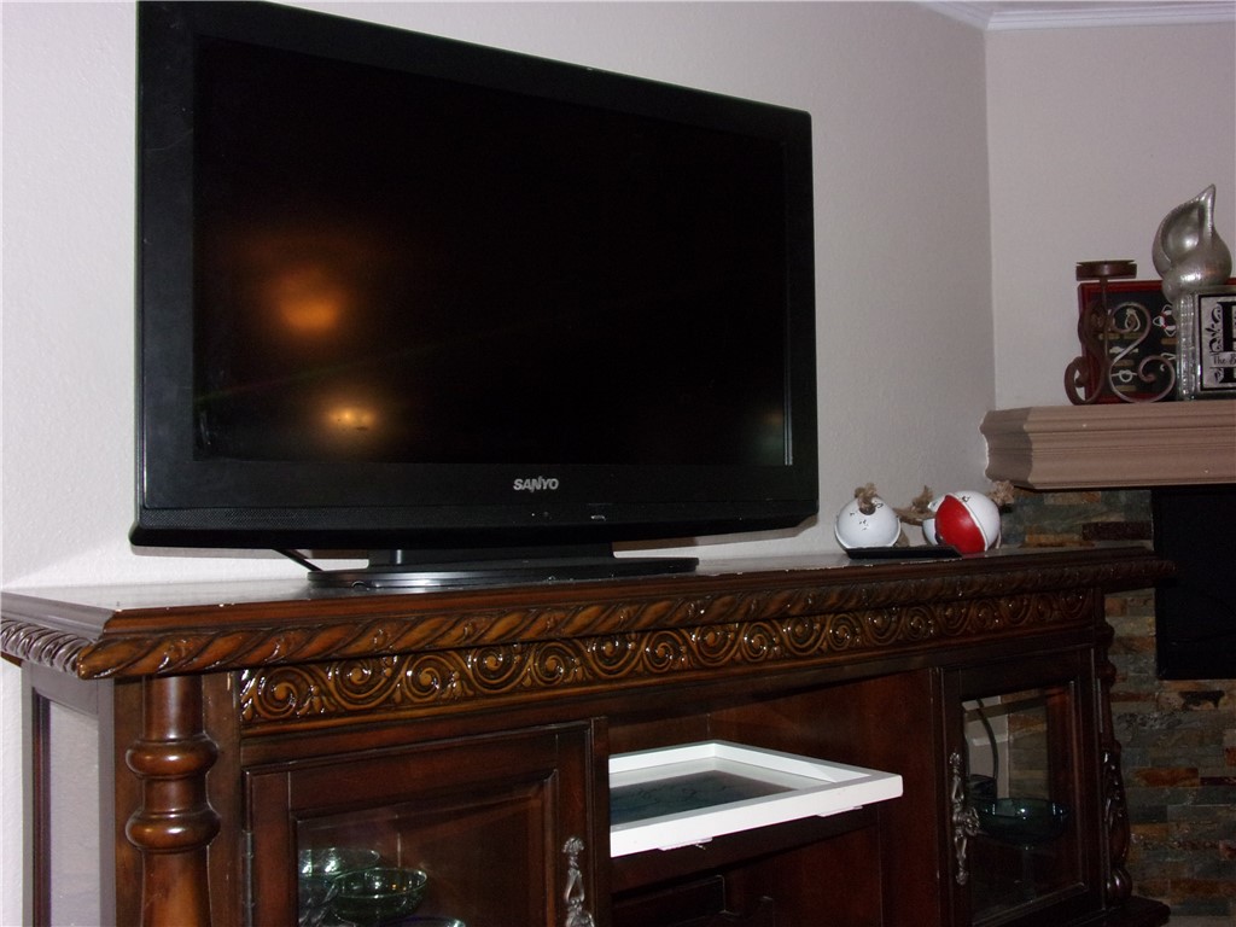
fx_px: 1178
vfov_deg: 42.9
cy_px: 464
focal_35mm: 33
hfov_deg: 55.4
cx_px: 618
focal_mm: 5.9
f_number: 3.7
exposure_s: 1/34
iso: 200
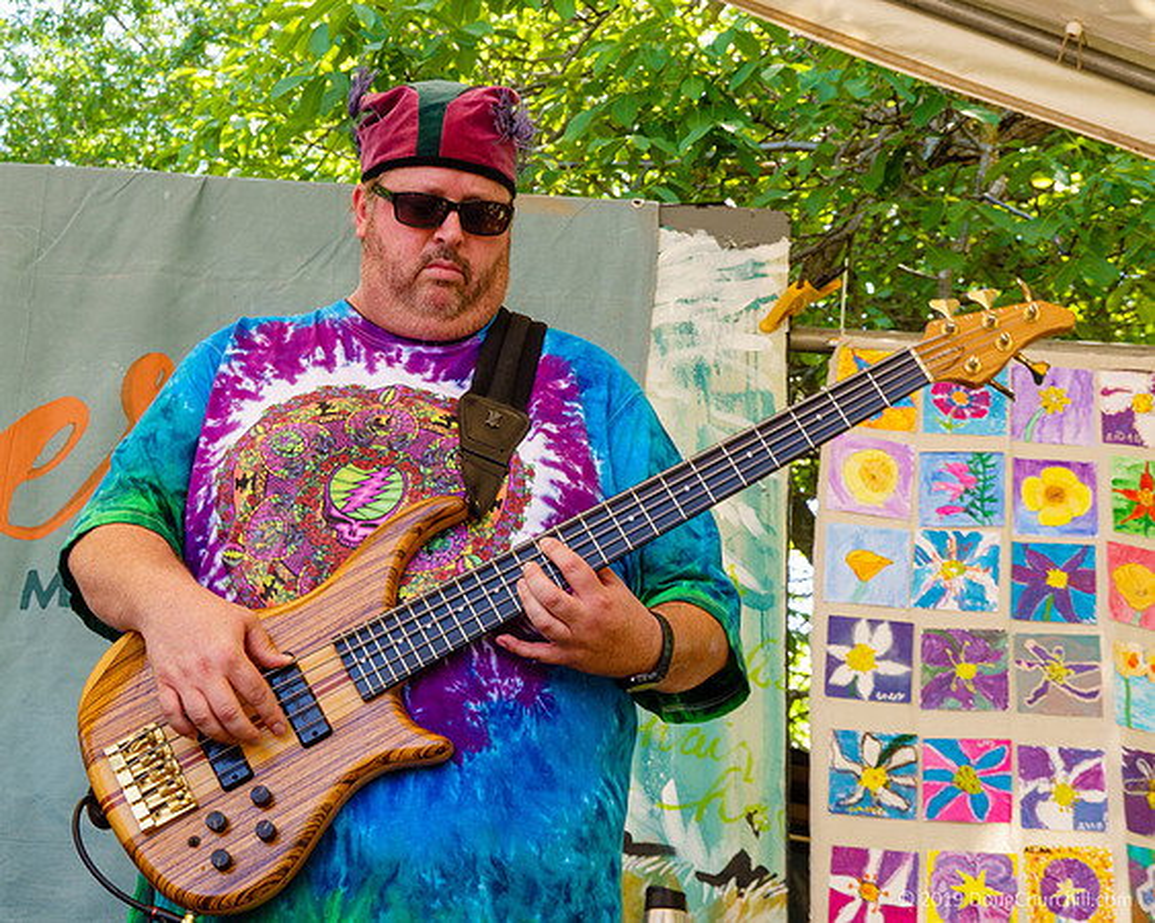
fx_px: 2694
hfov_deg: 24.2
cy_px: 462
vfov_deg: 19.4
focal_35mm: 79
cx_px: 506
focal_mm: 25.85
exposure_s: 1/80
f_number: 5
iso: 160
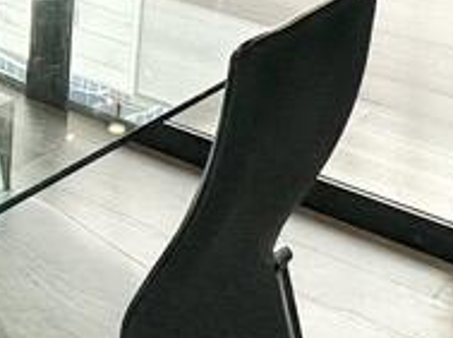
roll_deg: +0.7
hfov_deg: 16.9
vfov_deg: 14.0
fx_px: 1241
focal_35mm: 95
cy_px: -247
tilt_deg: -8.1
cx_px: -376
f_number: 2.2
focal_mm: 2.22
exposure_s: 1/502
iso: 40
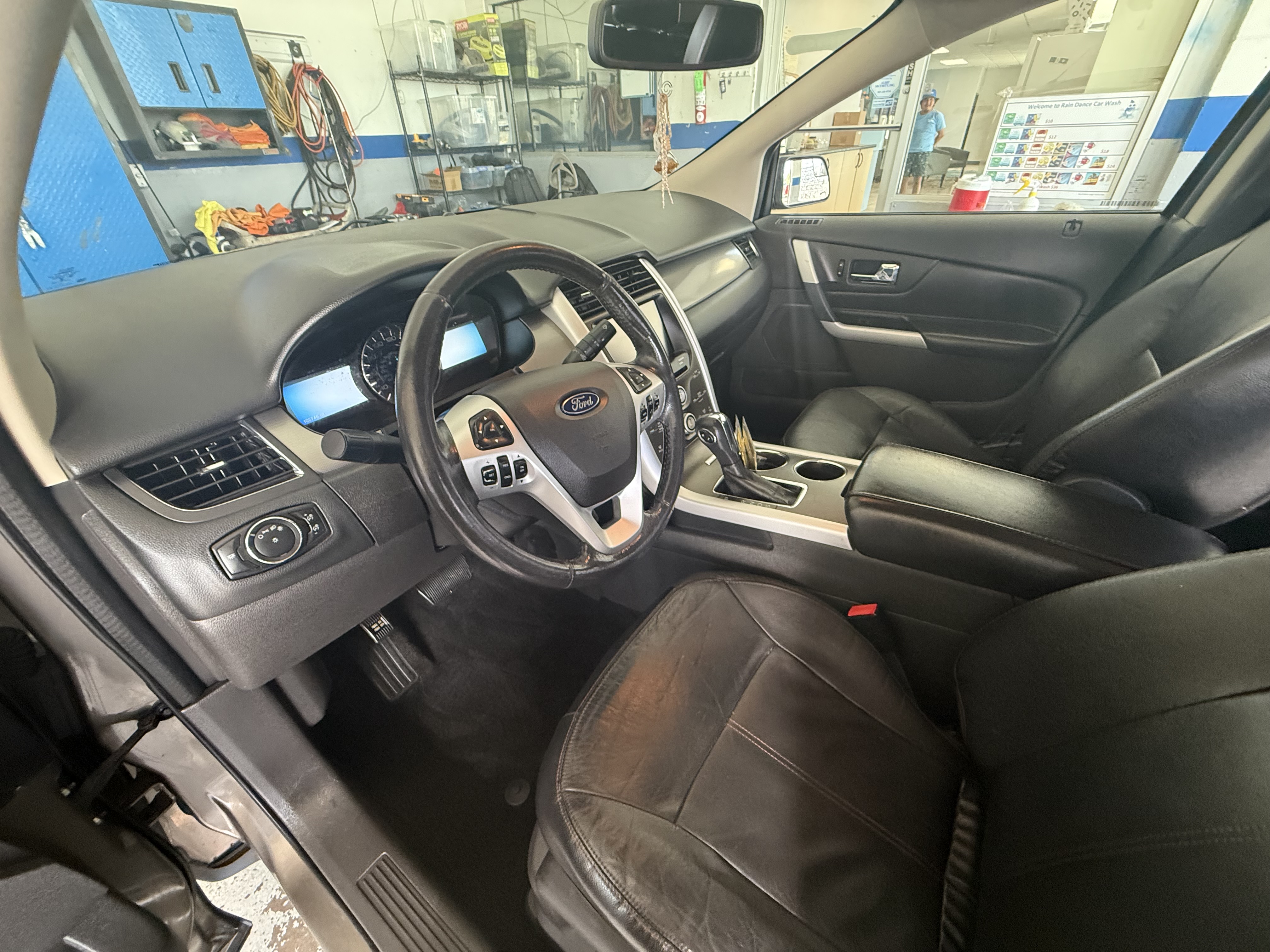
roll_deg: +0.5
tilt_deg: -34.2
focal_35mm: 14
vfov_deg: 85.7
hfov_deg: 102.1
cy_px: 476
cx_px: 635
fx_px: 514
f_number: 2.2
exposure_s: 1/60
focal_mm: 2.22
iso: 500
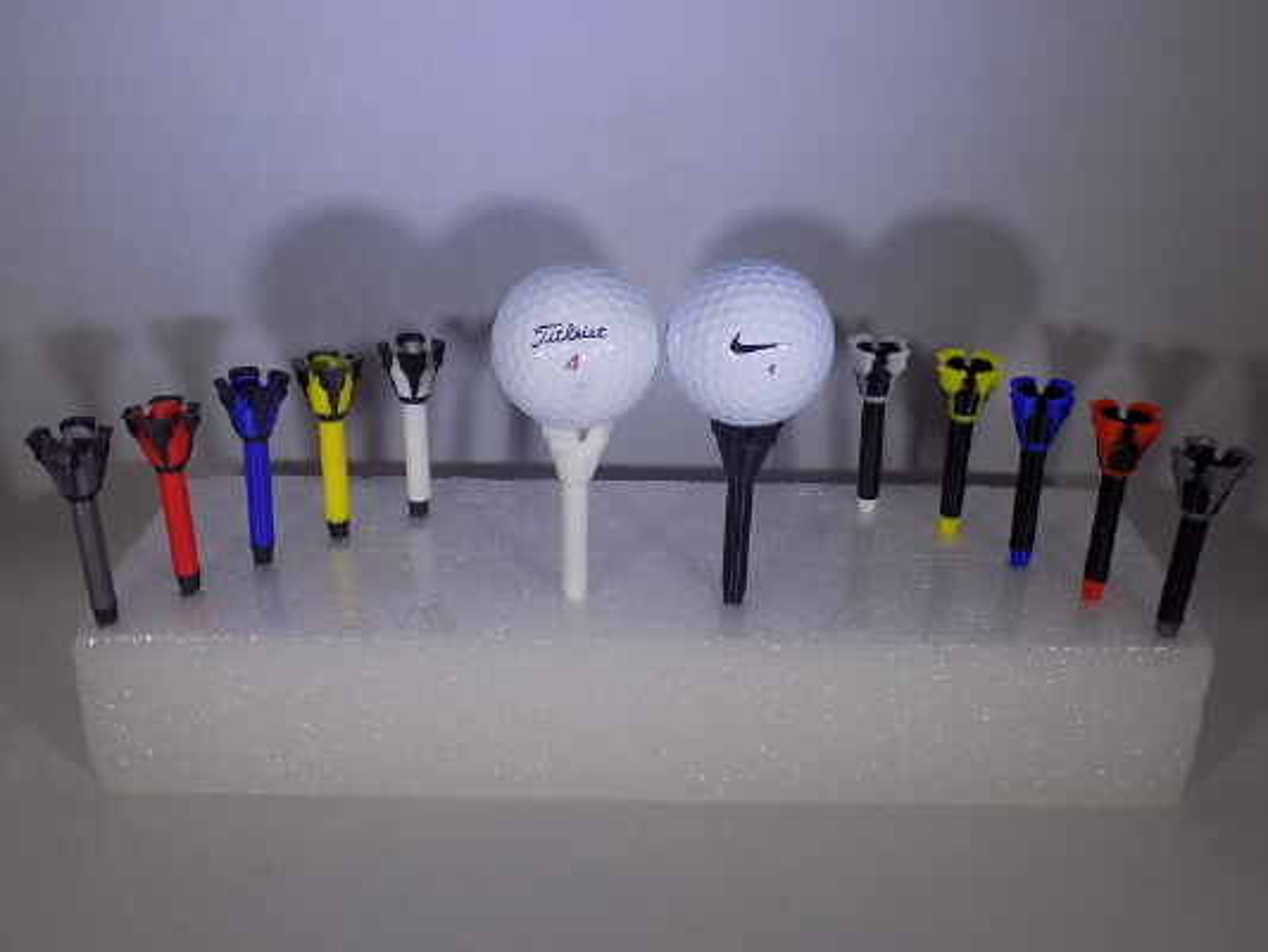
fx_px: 1356
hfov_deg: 50.1
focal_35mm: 37
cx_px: 634
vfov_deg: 38.7
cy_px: 476
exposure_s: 1/200
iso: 80
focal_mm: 6.6
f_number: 3.5
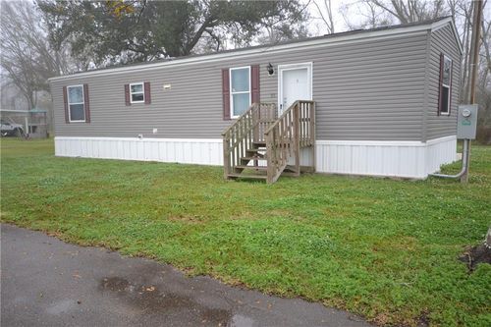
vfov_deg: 43.6
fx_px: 409
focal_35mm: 30
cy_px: 164
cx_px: 246
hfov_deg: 61.9
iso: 400
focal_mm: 20
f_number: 5.6
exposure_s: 1/125
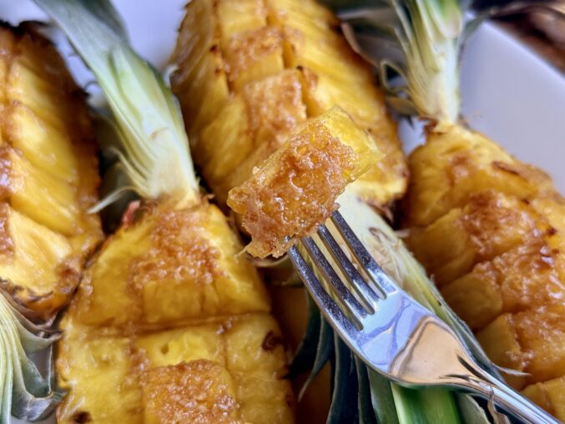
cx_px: 282
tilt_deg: -52.3
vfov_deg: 30.3
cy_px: 212
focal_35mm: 48
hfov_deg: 39.7
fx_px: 784
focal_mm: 6.76
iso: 100
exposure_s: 1/60
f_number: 1.78
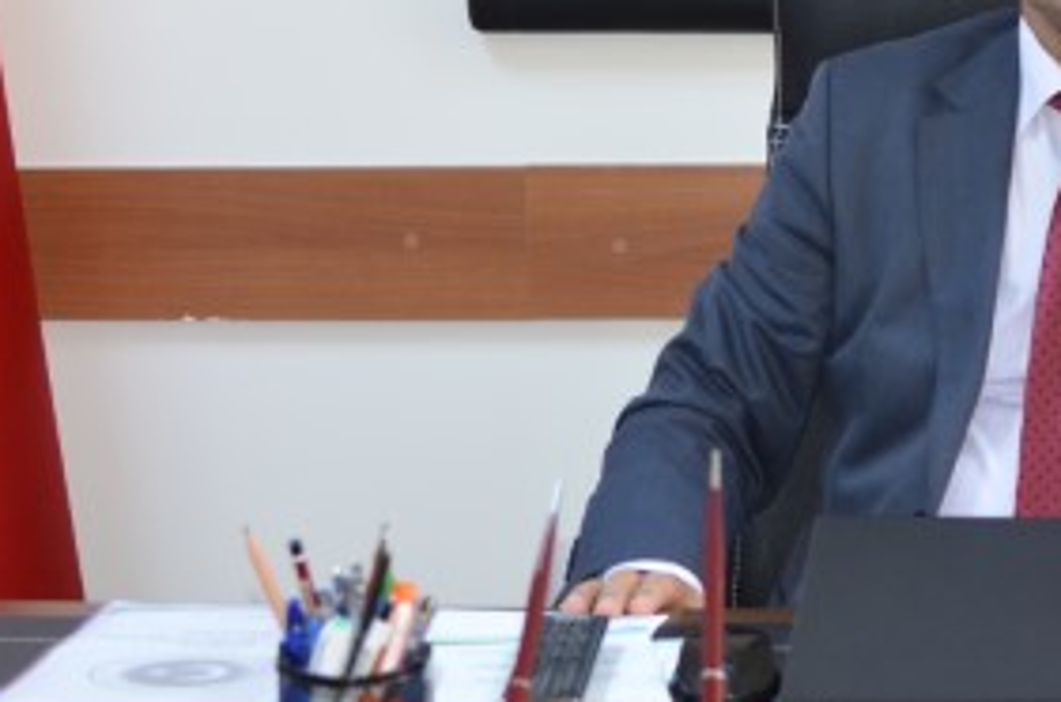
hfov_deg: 15.0
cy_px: 26
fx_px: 3978
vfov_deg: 10.0
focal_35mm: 135
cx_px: 1014
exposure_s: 1/60
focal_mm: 35
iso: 560
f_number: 2.8
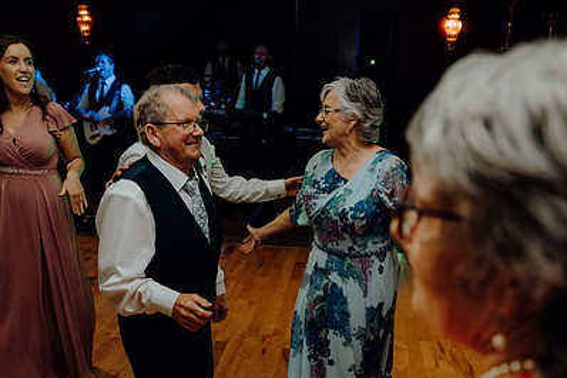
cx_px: 299
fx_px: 551
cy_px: 252
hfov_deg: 54.4
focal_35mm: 35
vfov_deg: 37.4
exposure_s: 1/160
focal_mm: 24
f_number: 2.8
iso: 1250
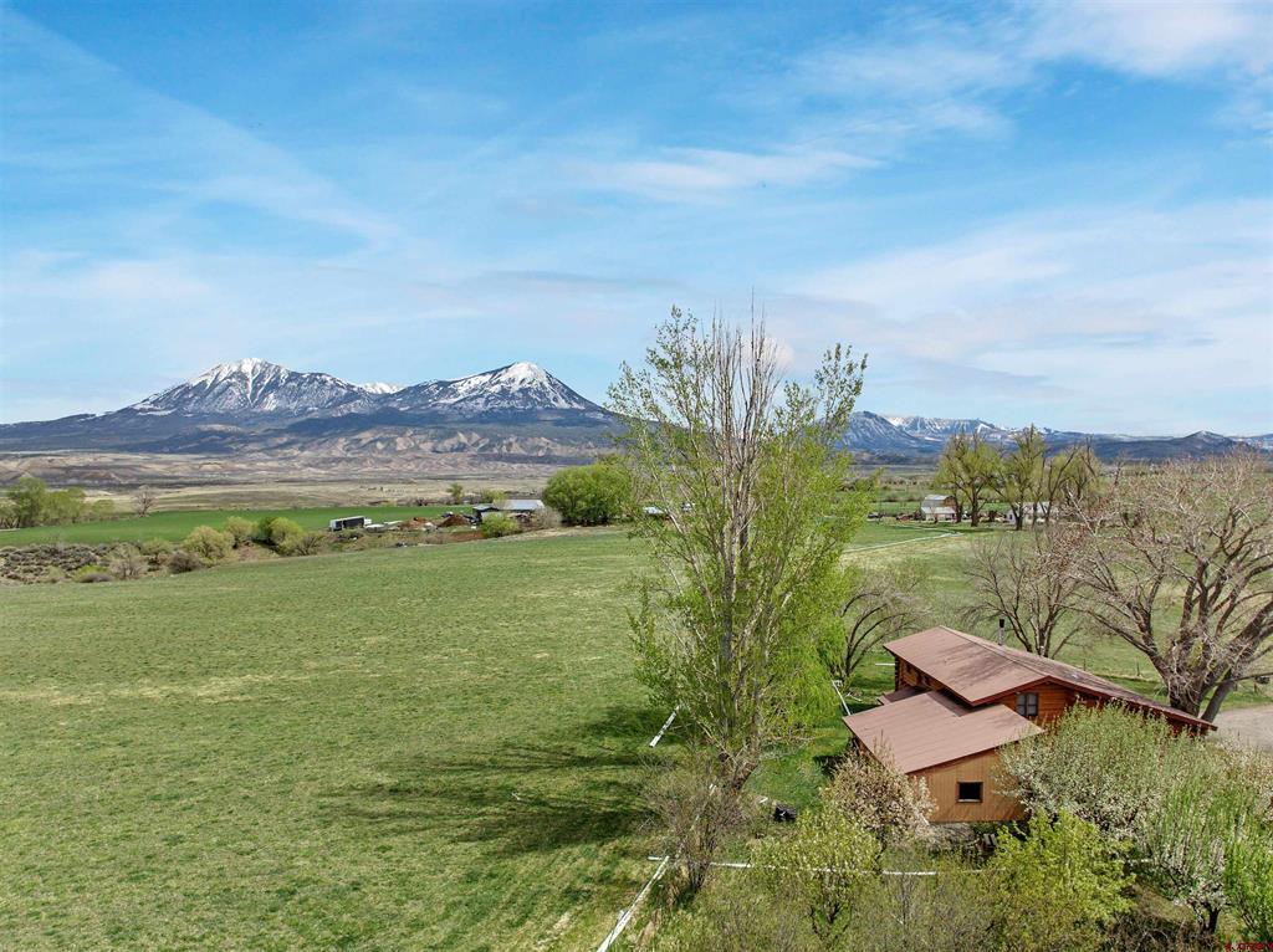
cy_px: 476
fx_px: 882
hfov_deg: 71.6
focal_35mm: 24
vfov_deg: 56.7
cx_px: 636
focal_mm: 12.29
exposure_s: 1/60
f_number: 2.8
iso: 100
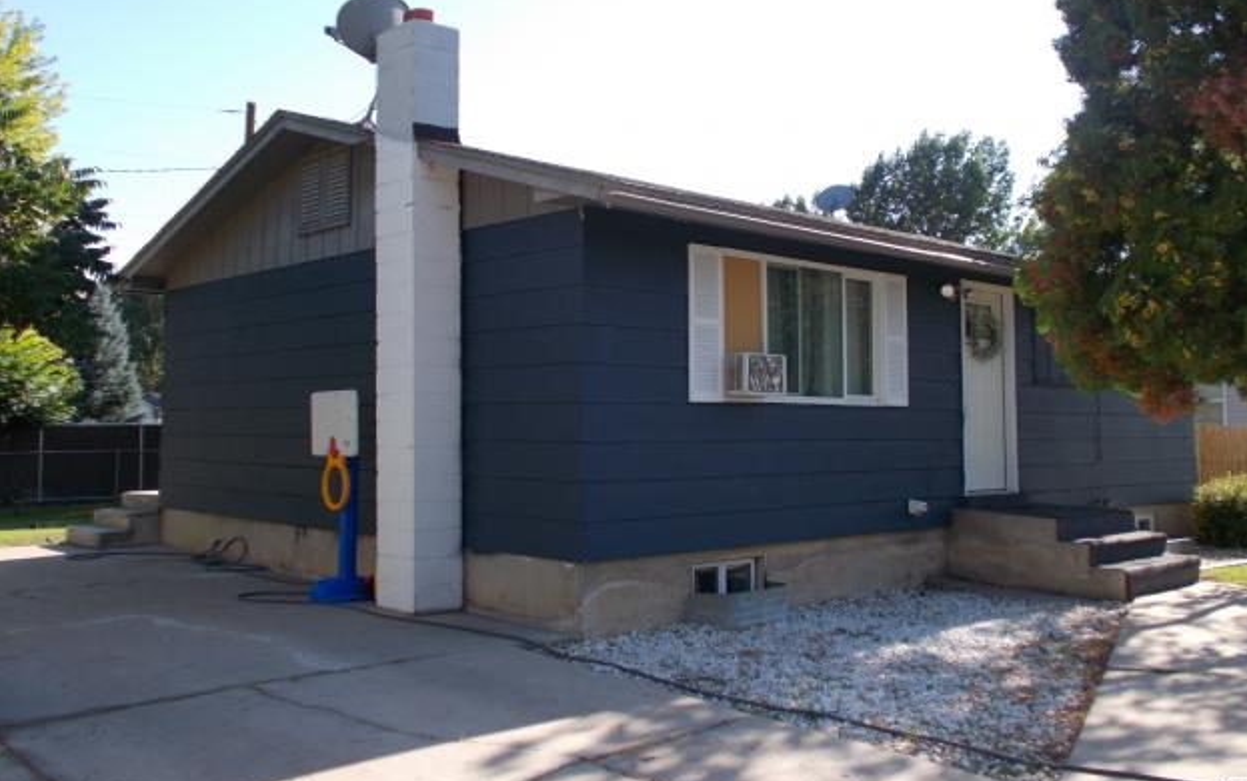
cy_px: 310
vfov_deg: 34.4
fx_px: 1258
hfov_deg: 52.7
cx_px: 639
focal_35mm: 37
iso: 80
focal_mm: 6
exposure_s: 1/320
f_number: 3.6
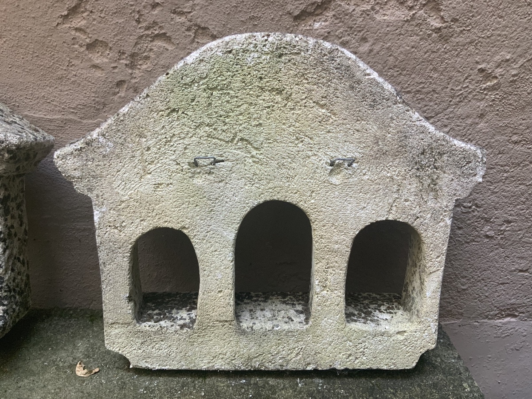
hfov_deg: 61.7
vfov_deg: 48.2
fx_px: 446
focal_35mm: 29
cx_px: 266
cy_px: 200
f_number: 1.8
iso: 80
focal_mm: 3
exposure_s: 1/60
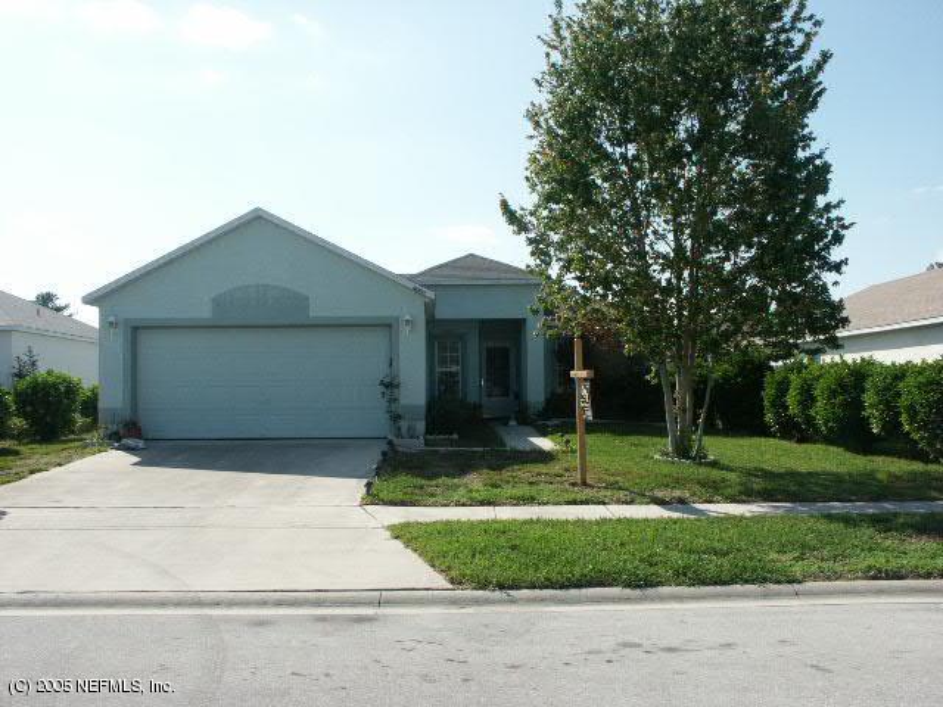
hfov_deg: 56.8
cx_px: 472
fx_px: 872
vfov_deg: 44.2
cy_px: 354
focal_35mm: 32
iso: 100
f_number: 6.7
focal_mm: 8.24
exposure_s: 1/350
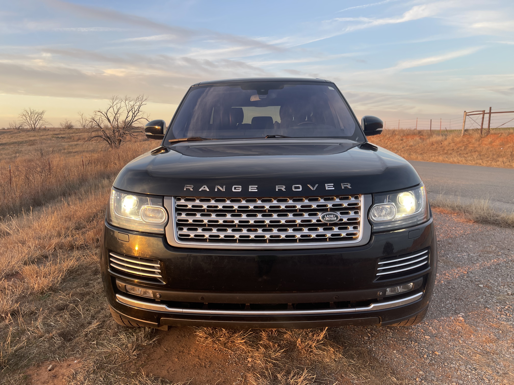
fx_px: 371
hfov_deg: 69.4
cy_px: 192
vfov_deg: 54.9
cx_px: 257
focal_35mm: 25
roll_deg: -0.8
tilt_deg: -8.8
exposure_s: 1/176
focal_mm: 5.1
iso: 40
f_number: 1.6
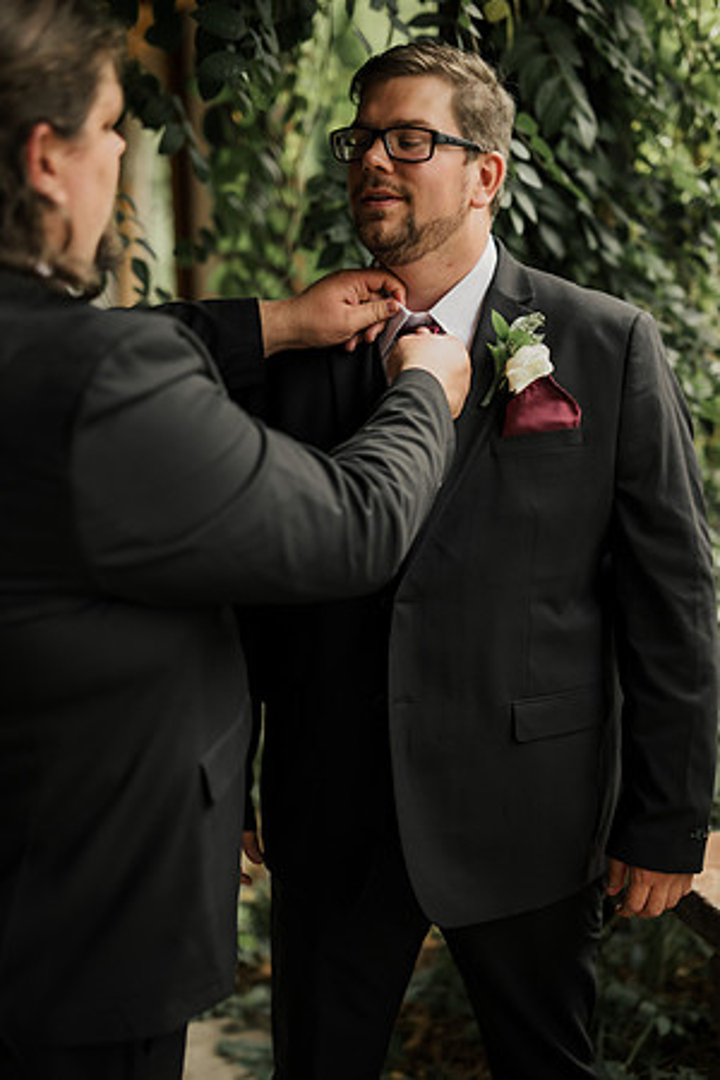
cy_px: 540
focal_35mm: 50
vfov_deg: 39.6
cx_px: 360
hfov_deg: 27.0
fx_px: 1500
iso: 100
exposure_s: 1/200
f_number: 1.8
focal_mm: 50
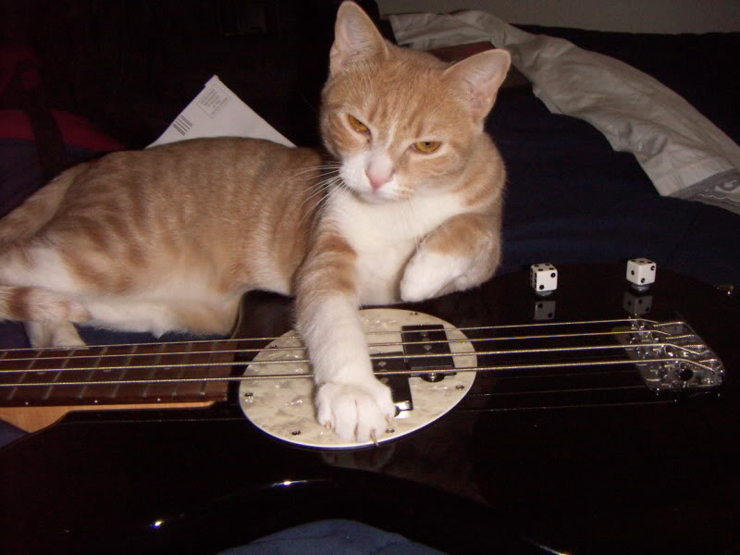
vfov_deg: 39.7
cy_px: 278
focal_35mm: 36
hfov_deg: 51.4
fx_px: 770
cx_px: 370
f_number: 6.7
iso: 200
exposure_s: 1/50
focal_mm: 4.7
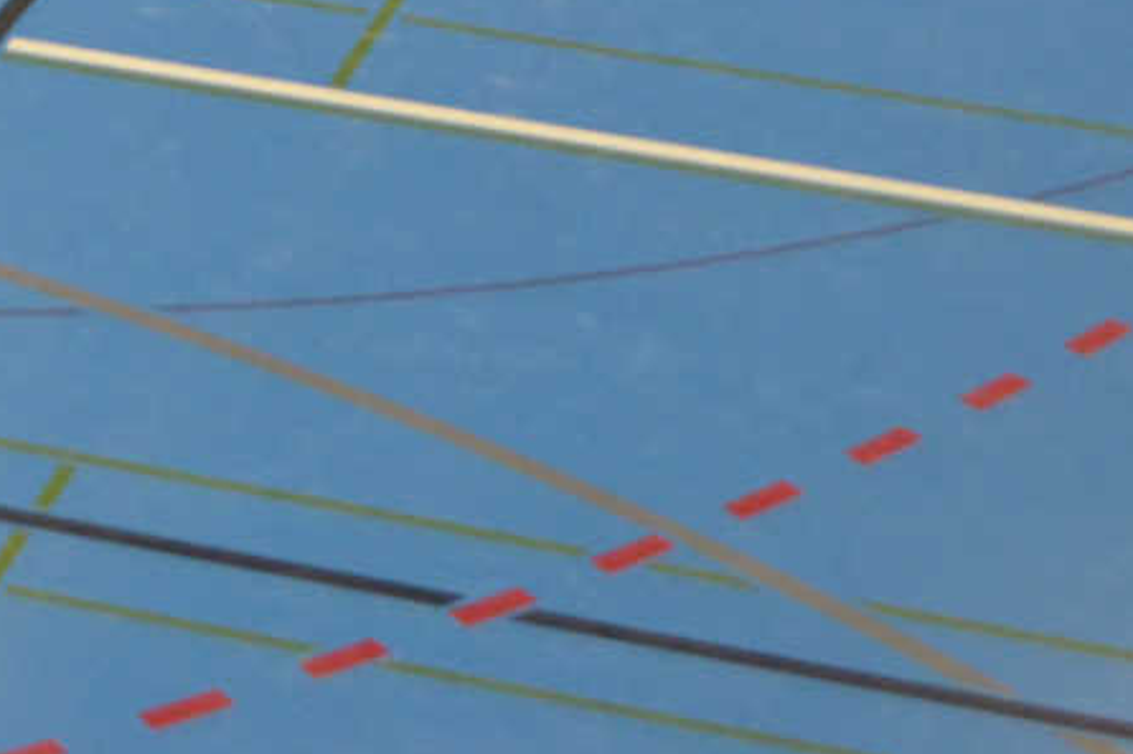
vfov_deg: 7.3
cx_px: -379
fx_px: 5631
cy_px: -880
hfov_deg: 11.2
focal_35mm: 179
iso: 800
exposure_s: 1/60
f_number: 4.2
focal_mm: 26
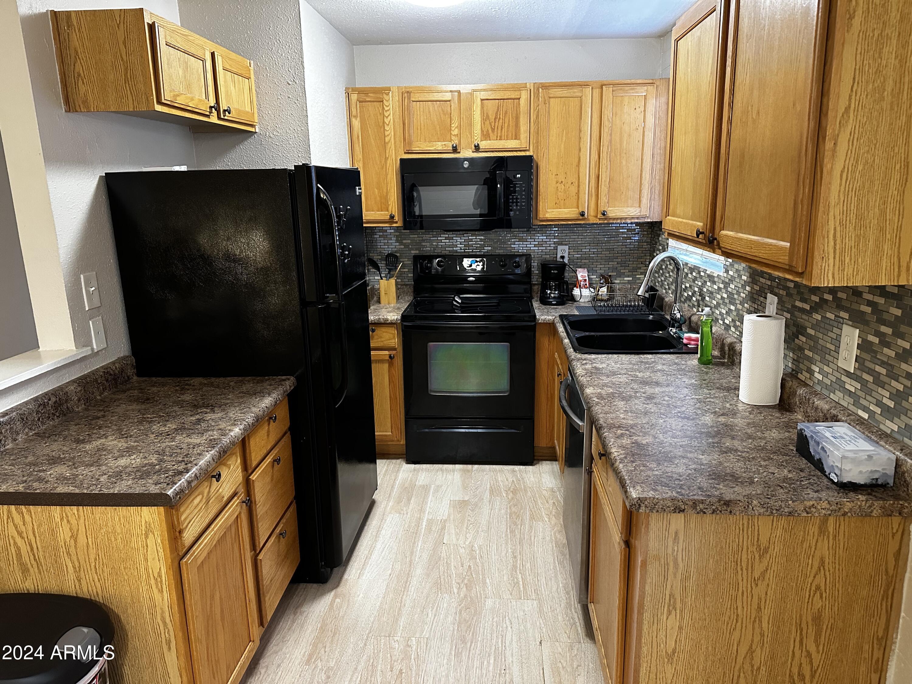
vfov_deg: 56.8
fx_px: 632
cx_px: 456
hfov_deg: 71.6
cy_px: 342
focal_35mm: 24
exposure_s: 1/60
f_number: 1.78
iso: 640
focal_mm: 6.86
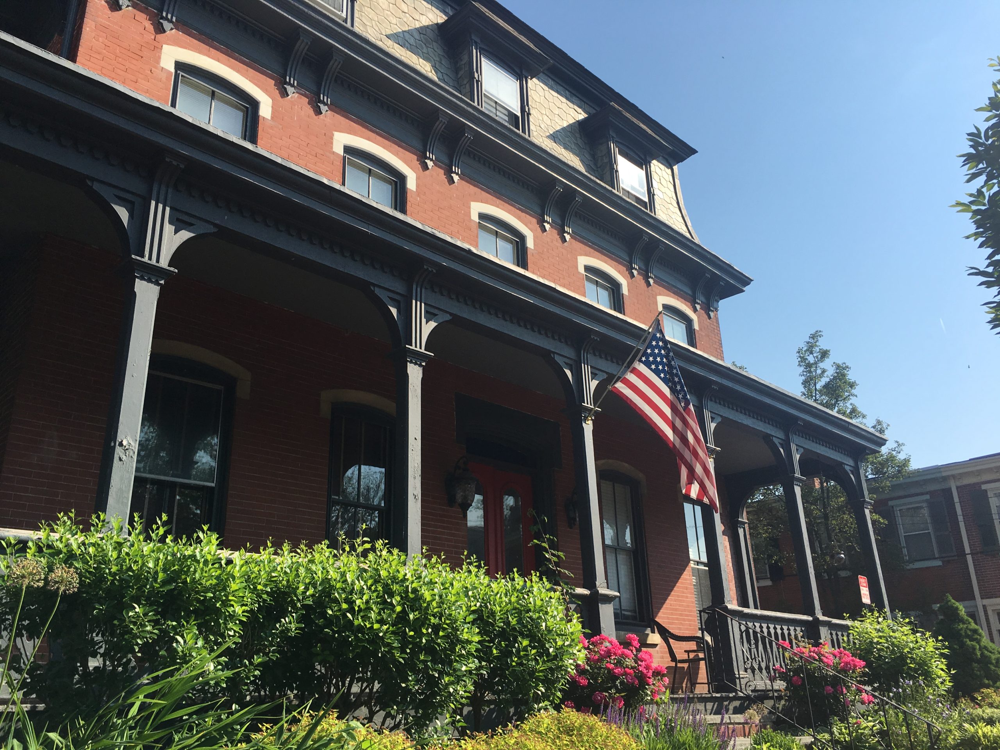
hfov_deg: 61.7
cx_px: 500
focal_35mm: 29
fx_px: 838
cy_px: 375
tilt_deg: +21.0
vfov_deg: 48.2
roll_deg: +1.4
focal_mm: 4.15
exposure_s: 1/1350
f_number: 2.2
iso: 25
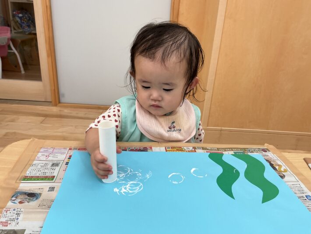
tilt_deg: -23.2
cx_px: 156
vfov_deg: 48.3
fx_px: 261
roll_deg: -0.4
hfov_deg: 61.6
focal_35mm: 29
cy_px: 117
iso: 40
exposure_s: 1/60
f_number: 1.8
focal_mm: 3
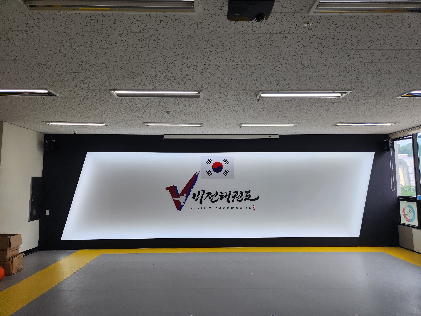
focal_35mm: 23
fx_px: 280
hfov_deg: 73.9
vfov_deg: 58.9
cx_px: 210
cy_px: 158
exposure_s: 1/120
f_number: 1.8
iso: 32
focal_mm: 5.4
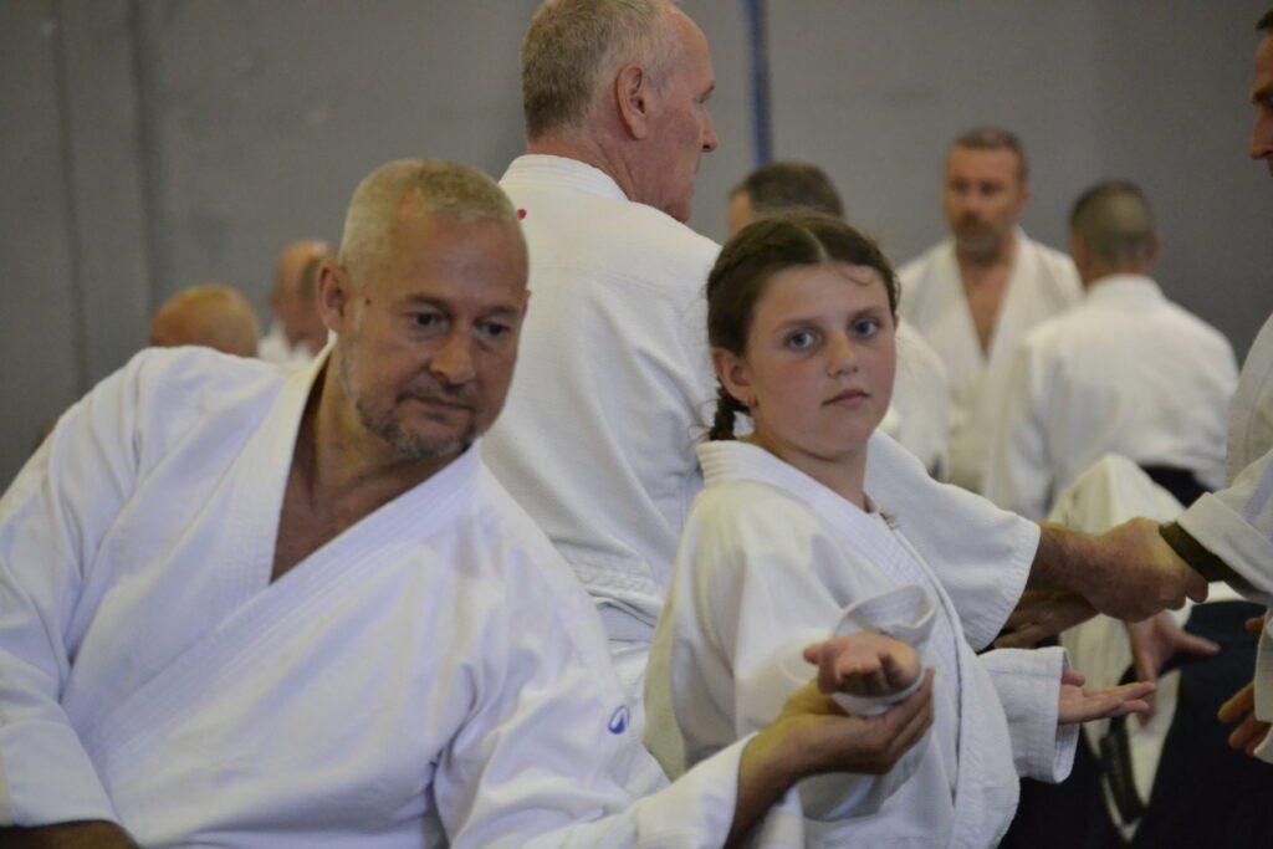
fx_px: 6896
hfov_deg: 10.5
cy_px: 424
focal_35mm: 195
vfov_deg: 7.0
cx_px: 636
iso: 3200
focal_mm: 130
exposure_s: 1/250
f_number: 5
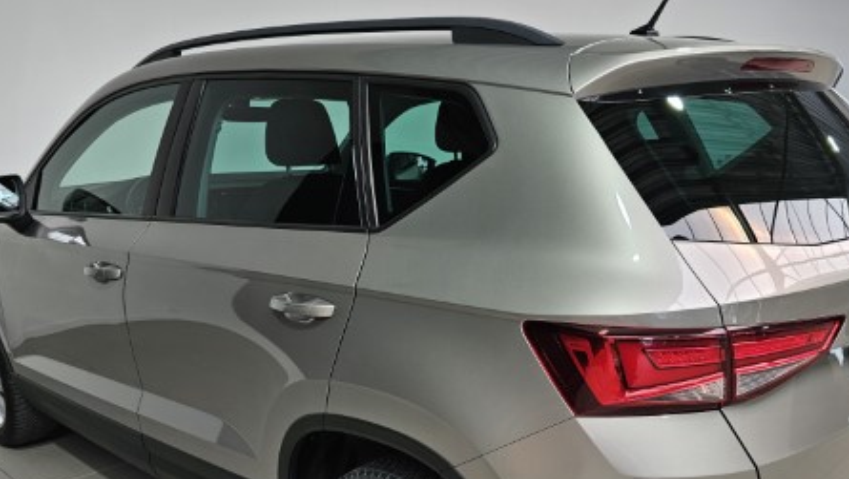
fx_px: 811
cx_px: 481
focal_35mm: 36
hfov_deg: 55.1
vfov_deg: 32.0
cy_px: 382
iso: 32
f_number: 1.7
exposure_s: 1/100
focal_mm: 6.3
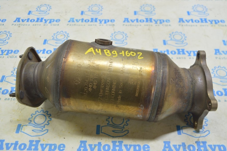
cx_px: 114
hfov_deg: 46.4
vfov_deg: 31.8
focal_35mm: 42
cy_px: 76
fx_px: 265
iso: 400
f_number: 5.6
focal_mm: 28
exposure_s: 1/20
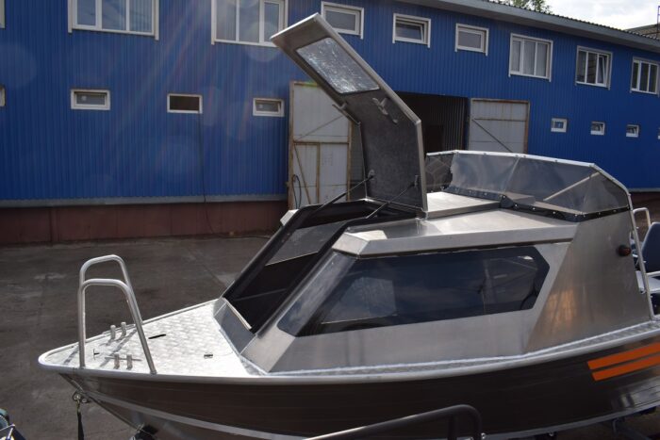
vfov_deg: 47.9
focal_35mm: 27
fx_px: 495
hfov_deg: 67.4
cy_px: 220
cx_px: 330
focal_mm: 18
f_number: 10
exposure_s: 1/400
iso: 200
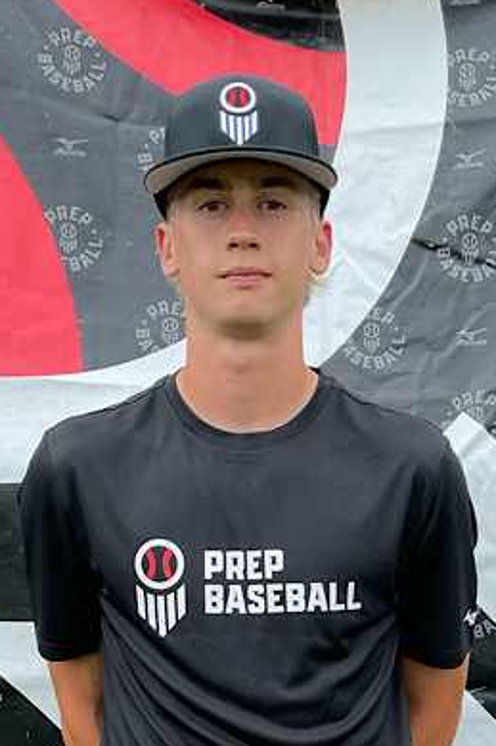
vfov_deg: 60.3
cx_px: 268
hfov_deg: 42.3
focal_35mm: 31
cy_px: 374
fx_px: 641
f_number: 1.8
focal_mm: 3
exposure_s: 1/642
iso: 16
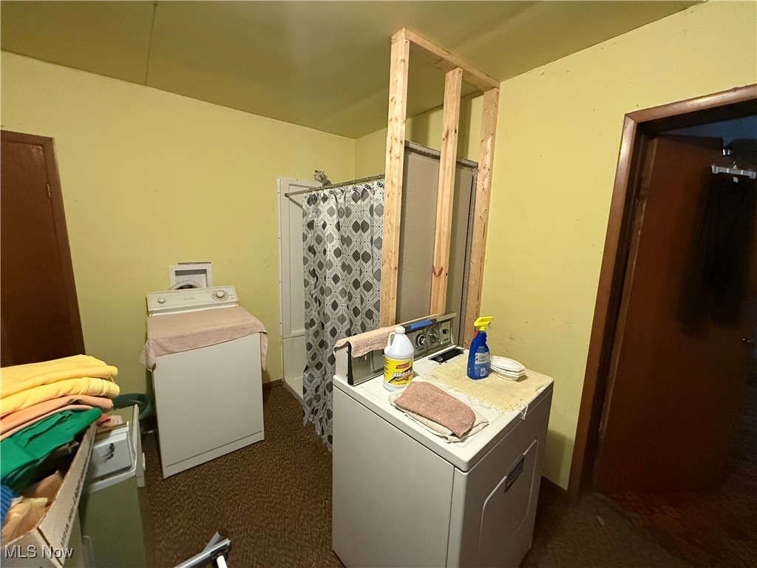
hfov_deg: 102.1
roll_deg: -1.2
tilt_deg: -8.8
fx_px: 306
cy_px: 284
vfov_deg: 85.7
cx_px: 378
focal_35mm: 14
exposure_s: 1/60
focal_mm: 2.22
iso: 640
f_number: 2.2
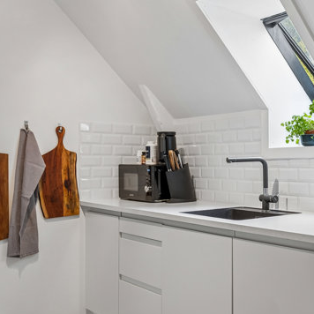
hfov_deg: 36.6
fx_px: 441
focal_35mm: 43
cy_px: 179
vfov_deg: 39.1
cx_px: 288
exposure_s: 1/6
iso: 200
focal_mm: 22.5
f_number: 8
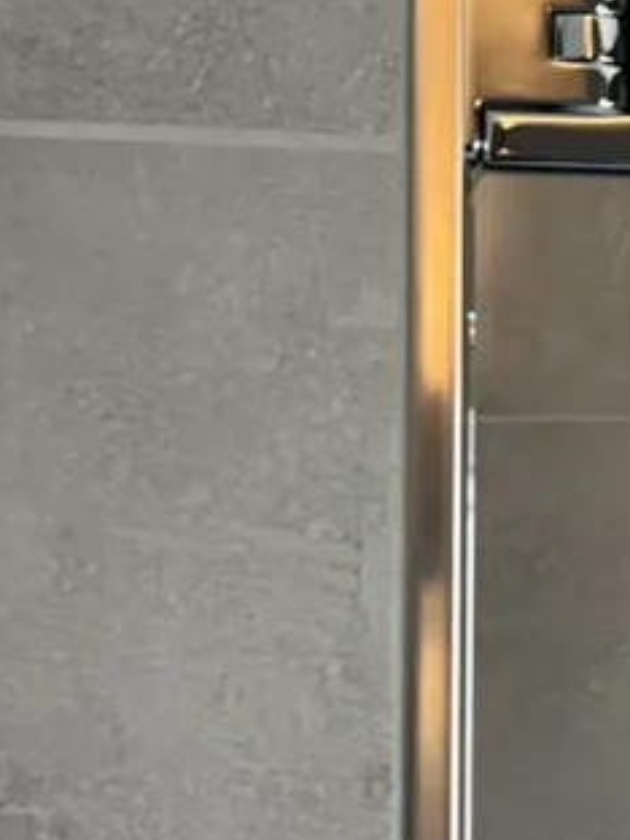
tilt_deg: +3.7
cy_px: 299
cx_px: 1117
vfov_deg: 19.6
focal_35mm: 100
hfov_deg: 13.4
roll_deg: +0.5
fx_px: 2427
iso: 125
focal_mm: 5.1
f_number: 1.6
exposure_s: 1/80
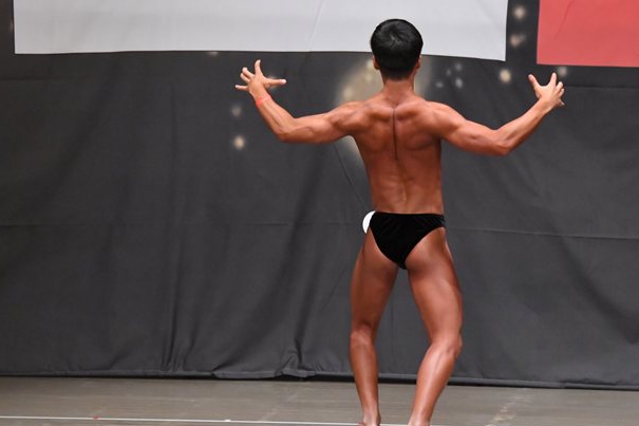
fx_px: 4933
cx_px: 385
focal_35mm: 278
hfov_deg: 7.4
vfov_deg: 4.9
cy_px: 238
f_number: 5.6
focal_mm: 145
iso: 6400
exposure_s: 1/400
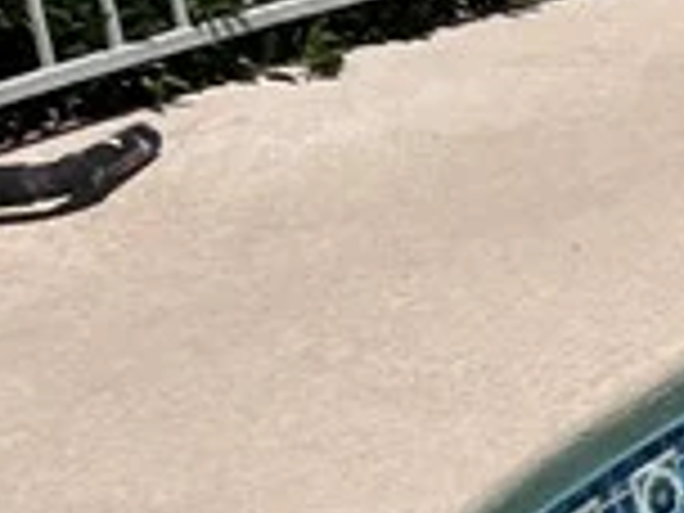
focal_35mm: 175
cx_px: 2250
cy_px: 382
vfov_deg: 8.5
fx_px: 3458
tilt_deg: -19.8
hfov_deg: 8.7
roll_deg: +0.2
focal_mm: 5.1
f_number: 1.6
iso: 50
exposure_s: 1/11905
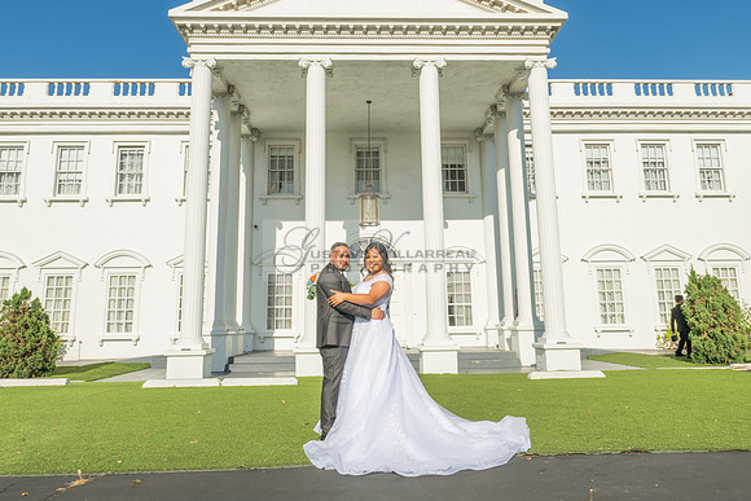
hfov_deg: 65.8
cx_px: 377
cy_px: 213
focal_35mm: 28
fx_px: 580
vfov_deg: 46.6
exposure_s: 1/200
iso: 200
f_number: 16
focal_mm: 24
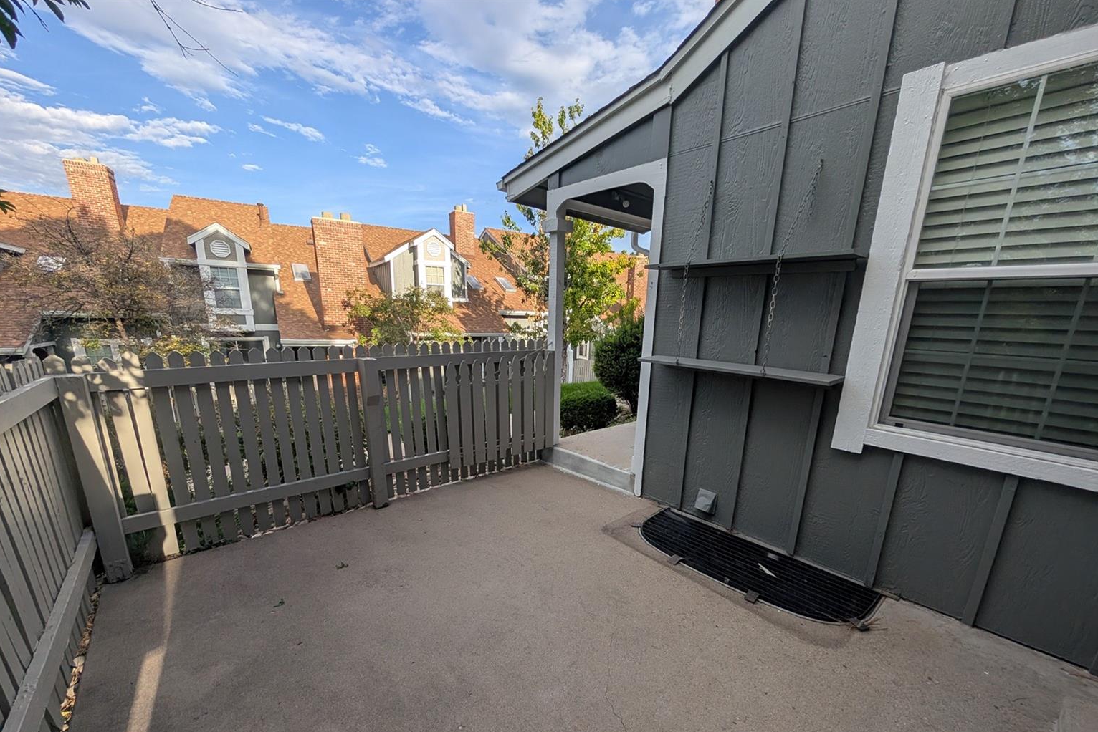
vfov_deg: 84.7
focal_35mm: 13
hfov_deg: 108.3
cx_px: 563
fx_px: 397
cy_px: 427
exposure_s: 1/2016
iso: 53
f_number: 1.7
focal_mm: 2.02
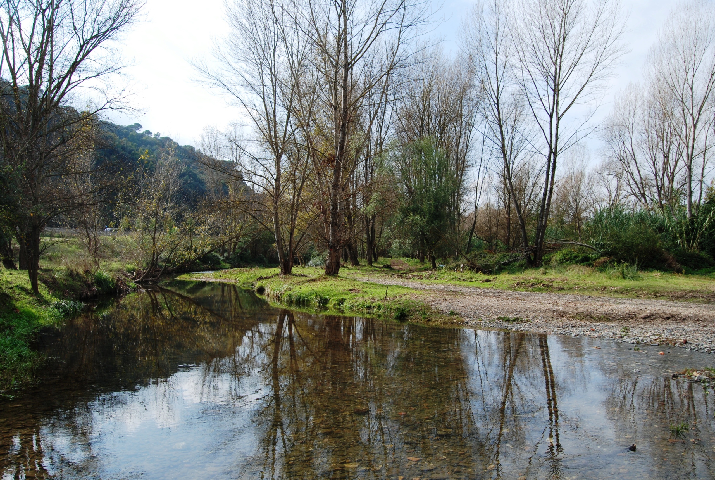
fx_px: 537
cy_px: 240
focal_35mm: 27
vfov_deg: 48.1
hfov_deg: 67.3
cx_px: 358
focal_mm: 18
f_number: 7.1
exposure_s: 1/200
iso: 100
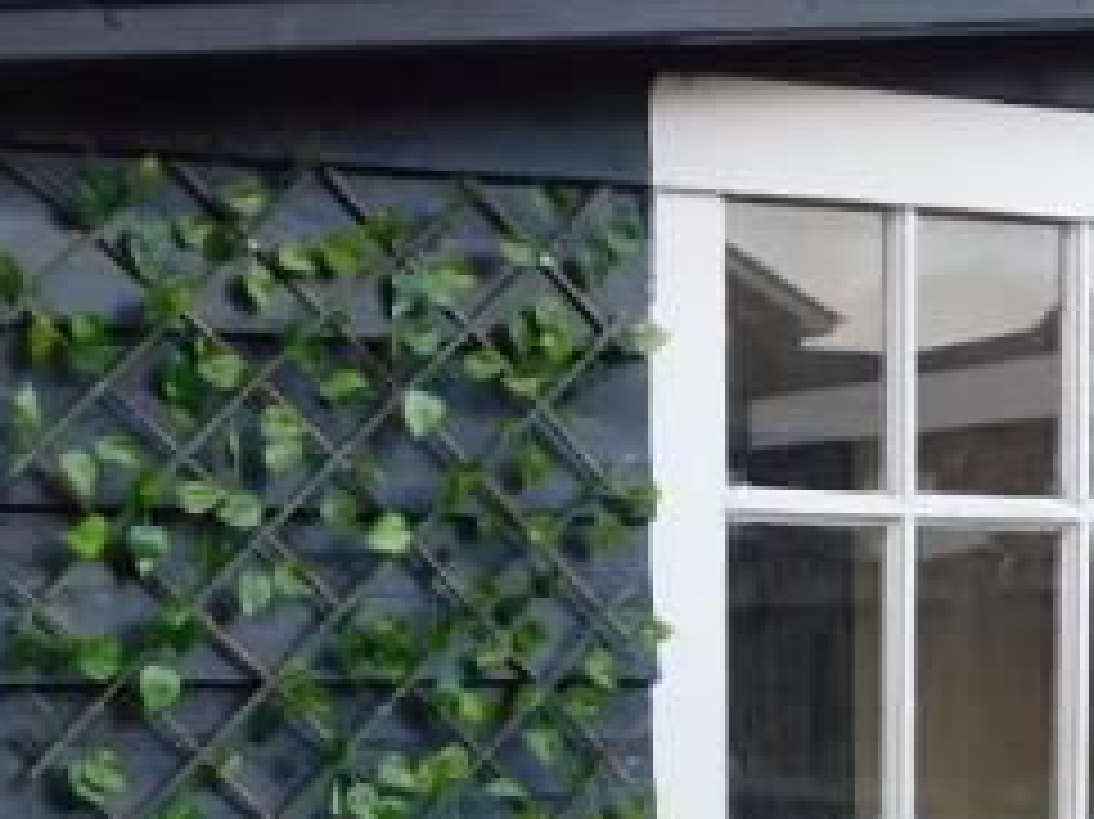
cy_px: 1066
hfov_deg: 20.1
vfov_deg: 14.6
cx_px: 788
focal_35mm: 97
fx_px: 3064
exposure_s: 1/80
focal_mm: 4
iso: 125
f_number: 3
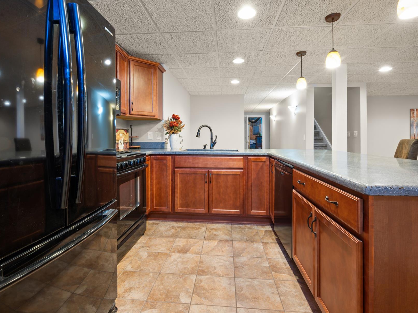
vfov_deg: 74.7
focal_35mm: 17
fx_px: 205
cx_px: 207
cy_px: 159
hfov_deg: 91.0
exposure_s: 5
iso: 100
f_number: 11
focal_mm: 14
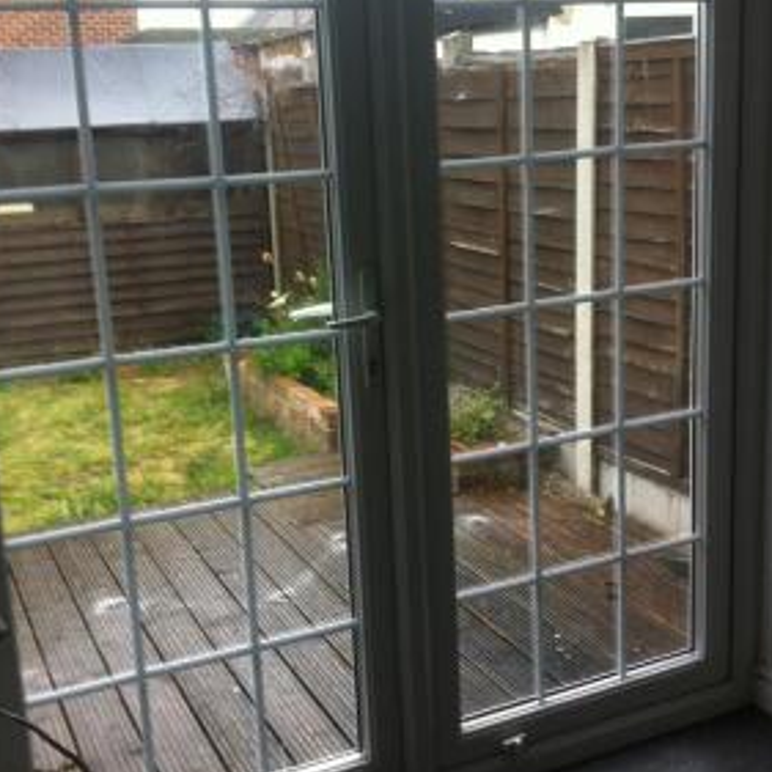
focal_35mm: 48
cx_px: 371
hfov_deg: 35.4
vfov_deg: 35.3
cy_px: 350
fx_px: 1211
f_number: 2.8
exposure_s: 1/40
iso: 80
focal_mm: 3.85
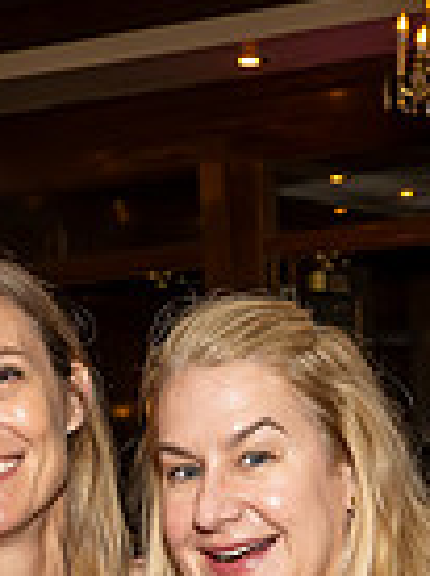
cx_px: 71
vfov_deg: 13.1
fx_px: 2392
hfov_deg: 10.2
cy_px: 801
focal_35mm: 144
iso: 500
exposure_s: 1/250
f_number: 8
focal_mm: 30.5
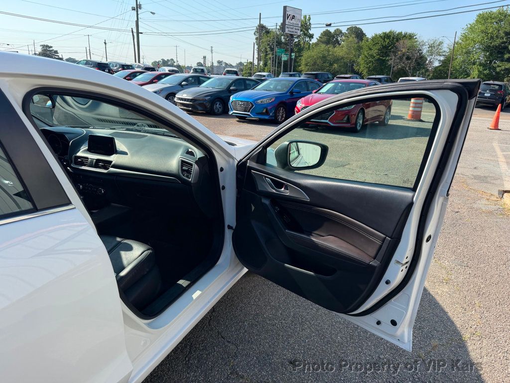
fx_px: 354
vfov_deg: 56.8
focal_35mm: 24
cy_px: 192
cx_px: 255
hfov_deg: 71.6
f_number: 1.78
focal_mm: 6.76
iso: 100
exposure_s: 1/2801
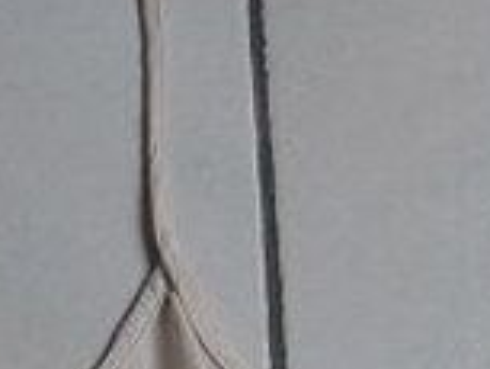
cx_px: -173
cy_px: 982
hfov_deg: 10.5
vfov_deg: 7.4
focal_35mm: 183
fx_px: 2592
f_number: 3.3
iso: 125
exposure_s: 1/30
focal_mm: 4.7
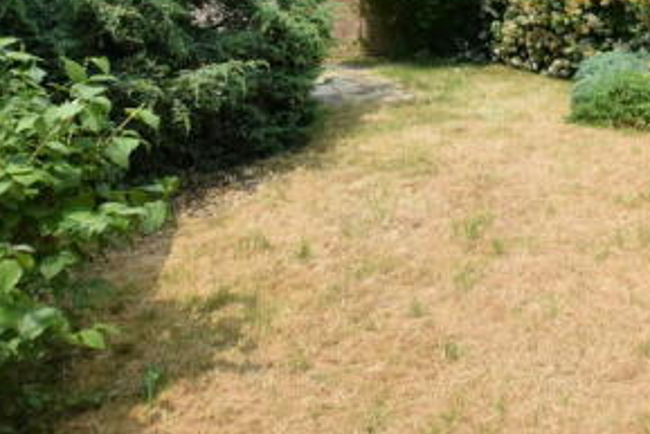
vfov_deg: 34.3
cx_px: 647
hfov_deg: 46.8
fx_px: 614
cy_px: -28
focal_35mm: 34
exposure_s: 1/2000
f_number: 7.1
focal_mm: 10
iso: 800
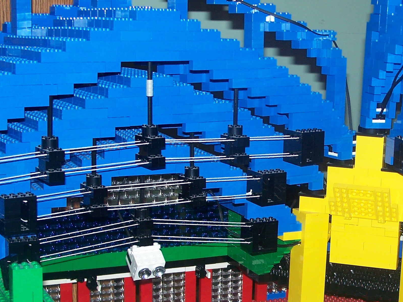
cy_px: 184
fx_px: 885
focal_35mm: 76
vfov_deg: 19.4
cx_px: 291
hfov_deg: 25.4
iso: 125
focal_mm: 7.8
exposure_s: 1/60
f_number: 2.8
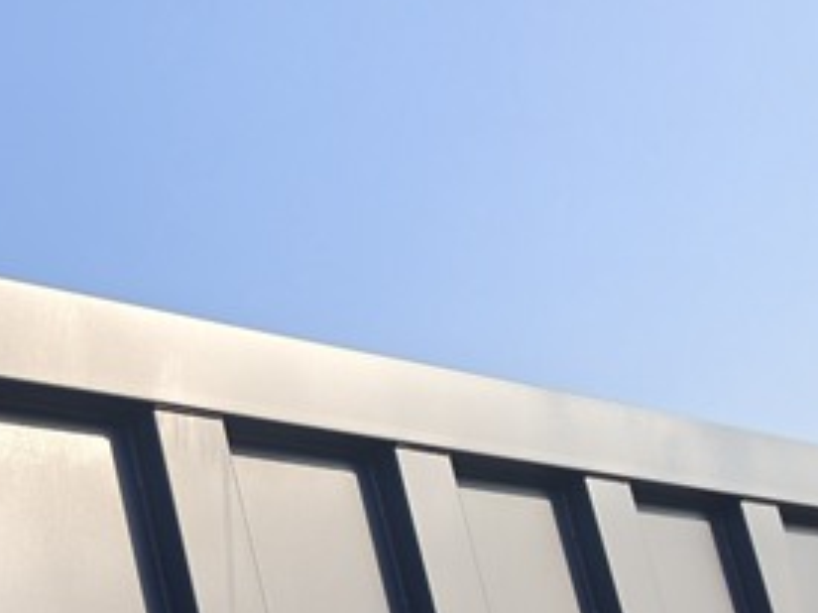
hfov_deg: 25.2
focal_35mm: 67
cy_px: 720
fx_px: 1583
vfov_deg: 20.6
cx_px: -238
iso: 72
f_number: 1.57
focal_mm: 5.6
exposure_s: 1/2404
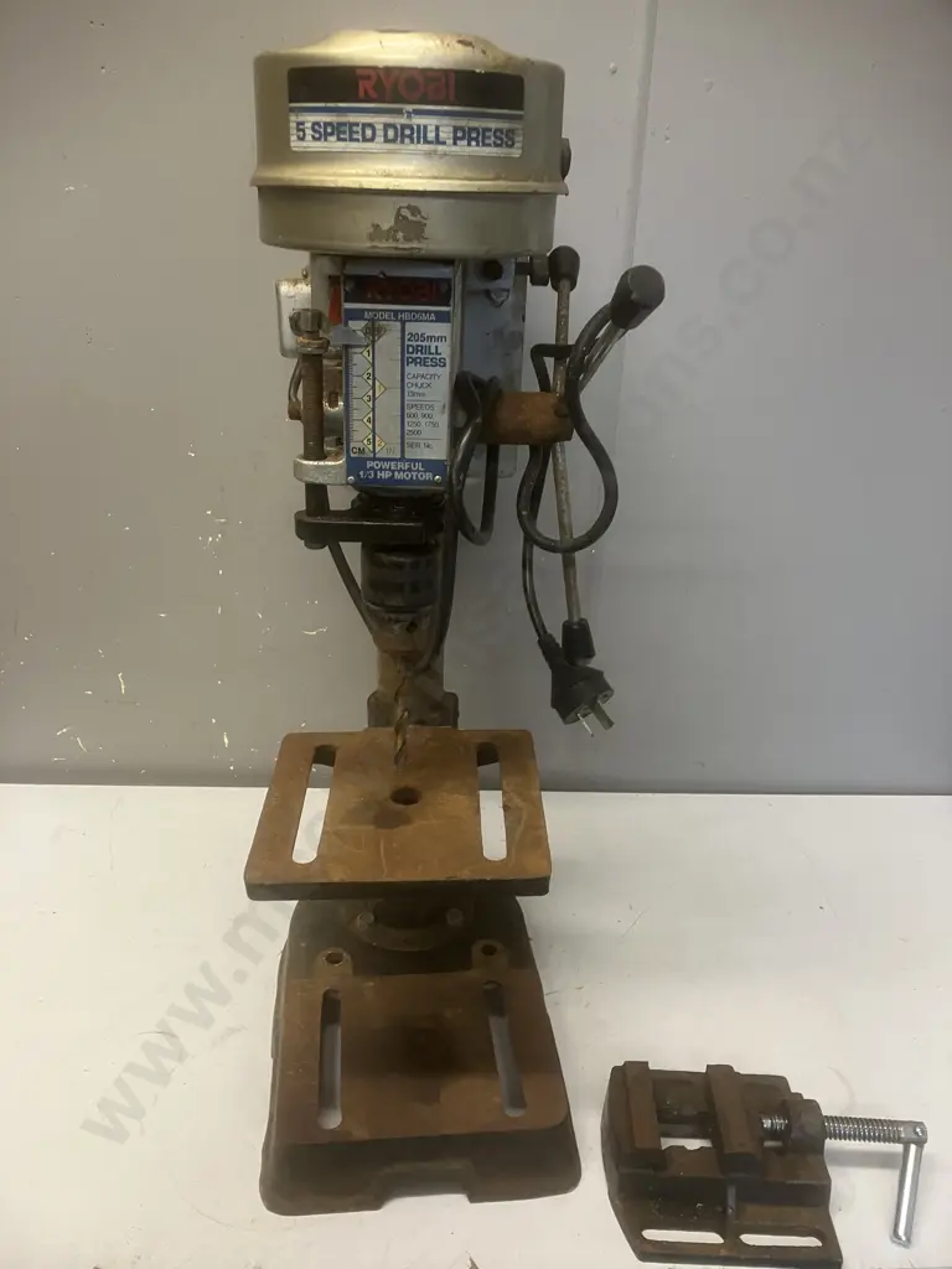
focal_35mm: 28
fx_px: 1027
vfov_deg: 63.4
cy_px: 634
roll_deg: -1.4
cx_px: 476
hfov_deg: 49.7
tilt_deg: -22.7
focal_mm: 3.99
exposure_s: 1/50
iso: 100
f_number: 1.8
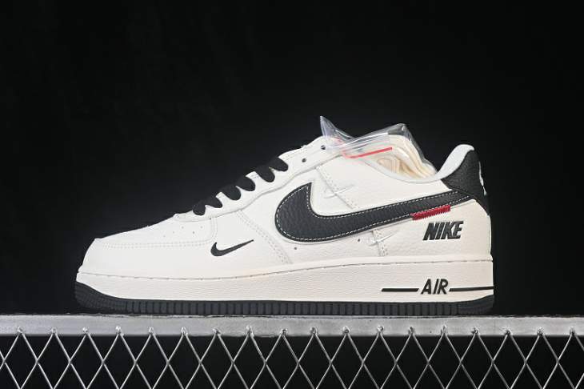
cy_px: 194
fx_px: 1216
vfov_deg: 18.2
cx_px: 292
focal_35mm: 75
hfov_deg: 27.0
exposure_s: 1/80
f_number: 8
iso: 160
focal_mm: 50
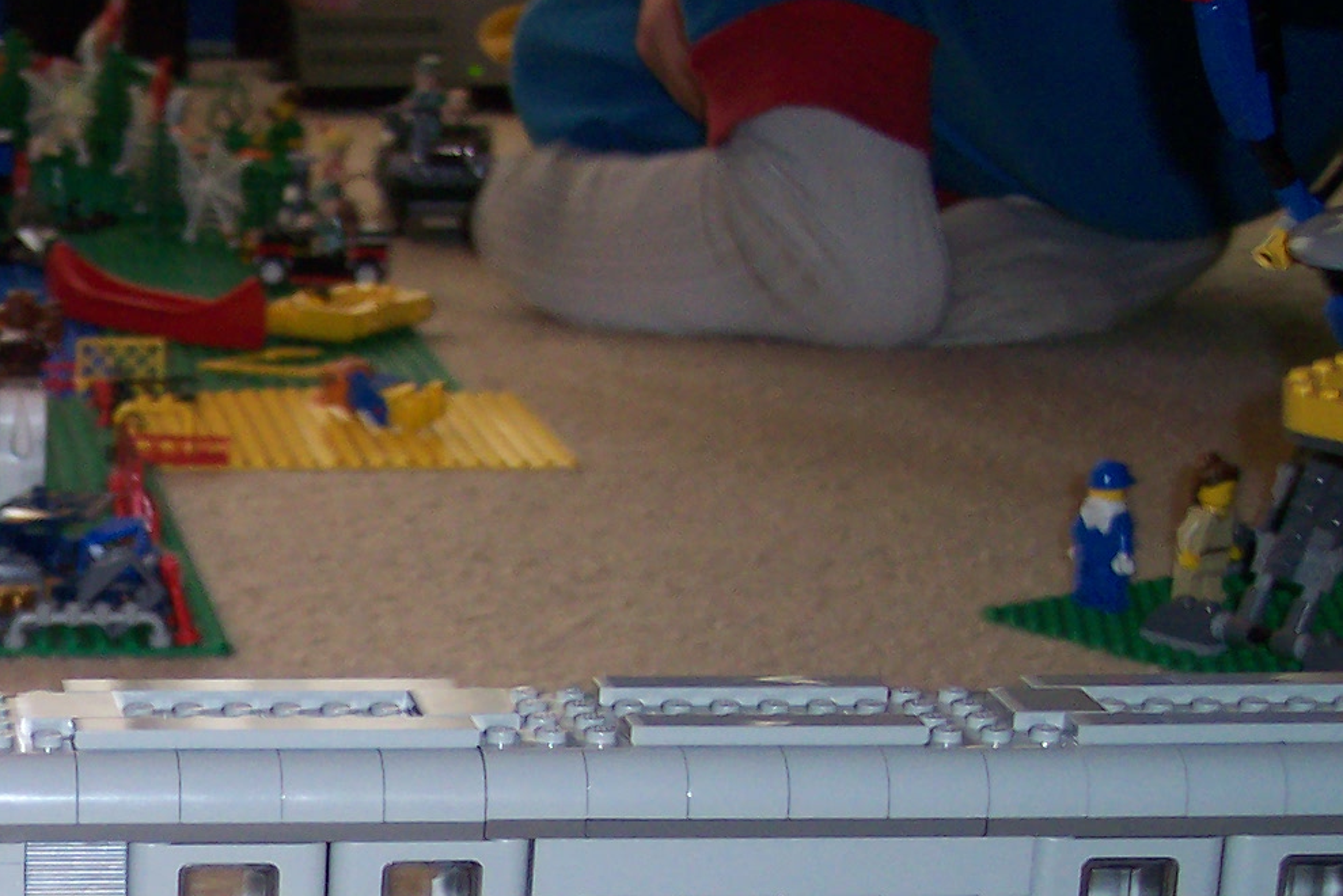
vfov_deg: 13.0
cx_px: -270
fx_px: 3843
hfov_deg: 18.7
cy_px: 1003
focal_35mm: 103
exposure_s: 1/30
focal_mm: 8
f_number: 2.8
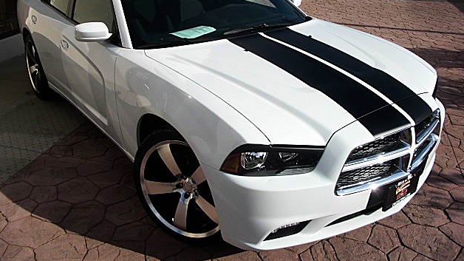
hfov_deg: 50.5
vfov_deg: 29.5
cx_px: 231
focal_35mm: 40
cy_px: 93
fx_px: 492
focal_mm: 6.3
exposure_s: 1/200
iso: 50
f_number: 7.9
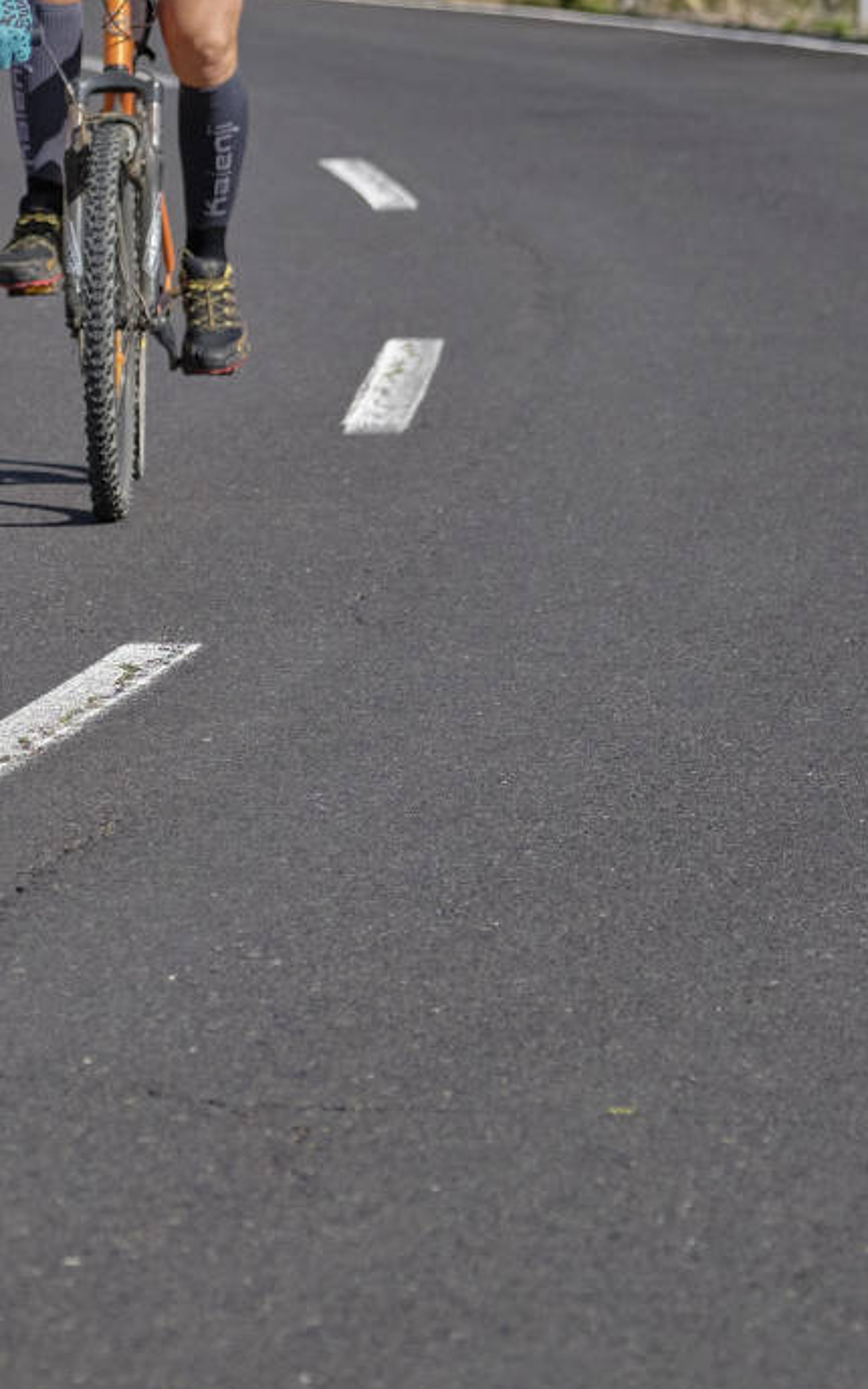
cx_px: -436
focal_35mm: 305
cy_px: 66
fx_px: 11544
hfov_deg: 4.3
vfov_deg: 6.9
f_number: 2.8
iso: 800
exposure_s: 1/16000
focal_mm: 68.7
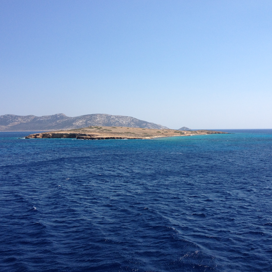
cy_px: 133
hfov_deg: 39.2
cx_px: 141
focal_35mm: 43
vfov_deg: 39.2
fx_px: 382
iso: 50
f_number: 2.4
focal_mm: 4.28
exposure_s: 1/1972
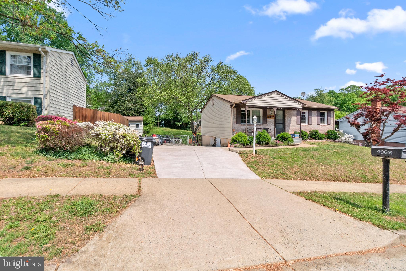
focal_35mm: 15
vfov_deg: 77.3
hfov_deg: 100.4
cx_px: 203
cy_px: 136
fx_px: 169
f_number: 8
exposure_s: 1/1250
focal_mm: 10
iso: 500
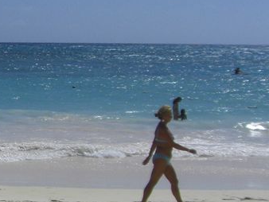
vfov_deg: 12.9
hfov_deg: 15.8
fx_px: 894
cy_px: 93
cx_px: -125
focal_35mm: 115
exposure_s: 1/500
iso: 64
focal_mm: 6.2
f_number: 8
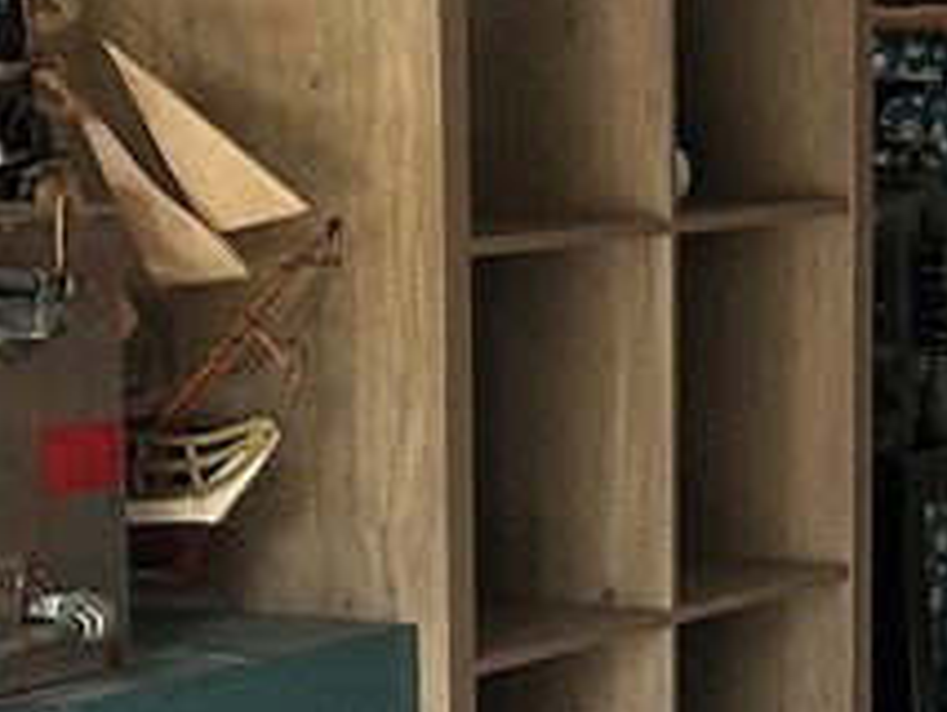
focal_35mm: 195
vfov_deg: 7.6
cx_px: 1098
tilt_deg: -9.6
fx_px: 5338
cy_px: 801
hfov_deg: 10.0
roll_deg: -1.3
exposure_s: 1/121
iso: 64
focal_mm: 5.7
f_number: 1.5
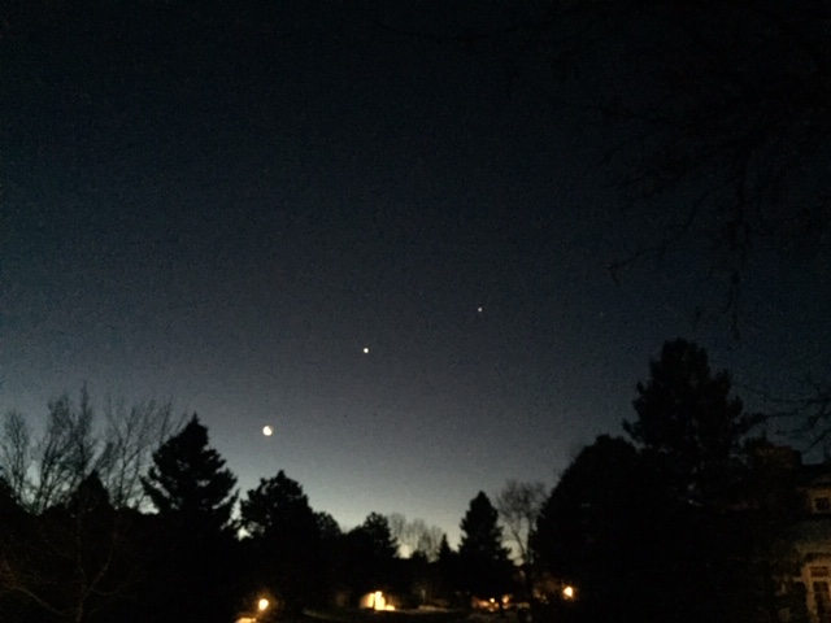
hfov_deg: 61.7
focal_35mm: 29
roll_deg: -0.8
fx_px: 696
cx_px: 416
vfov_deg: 48.2
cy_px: 312
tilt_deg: +22.3
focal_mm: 4.15
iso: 2000
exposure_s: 1/15
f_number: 2.2
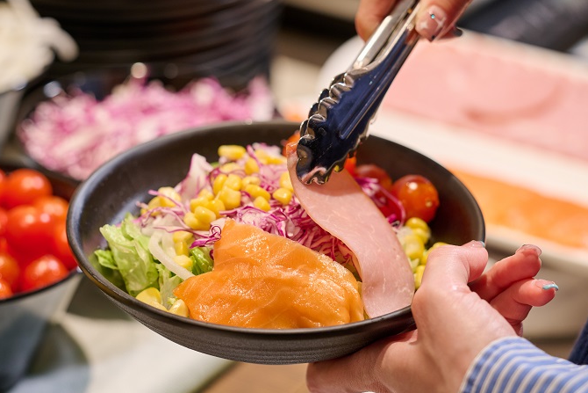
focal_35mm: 106
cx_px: 261
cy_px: 213
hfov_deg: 19.3
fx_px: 1732
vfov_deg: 12.9
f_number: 4
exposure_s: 1/50
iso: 200
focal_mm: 86
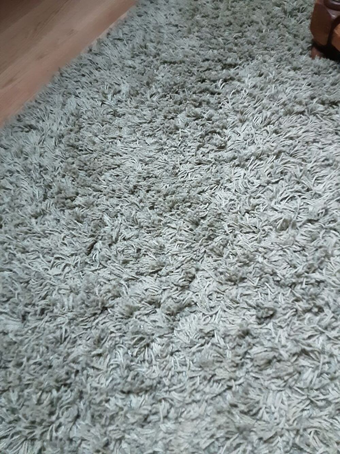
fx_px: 367
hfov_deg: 49.8
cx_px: 170
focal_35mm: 28
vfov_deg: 63.4
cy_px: 227
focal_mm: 2.9
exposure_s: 1/25
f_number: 1.9
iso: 400
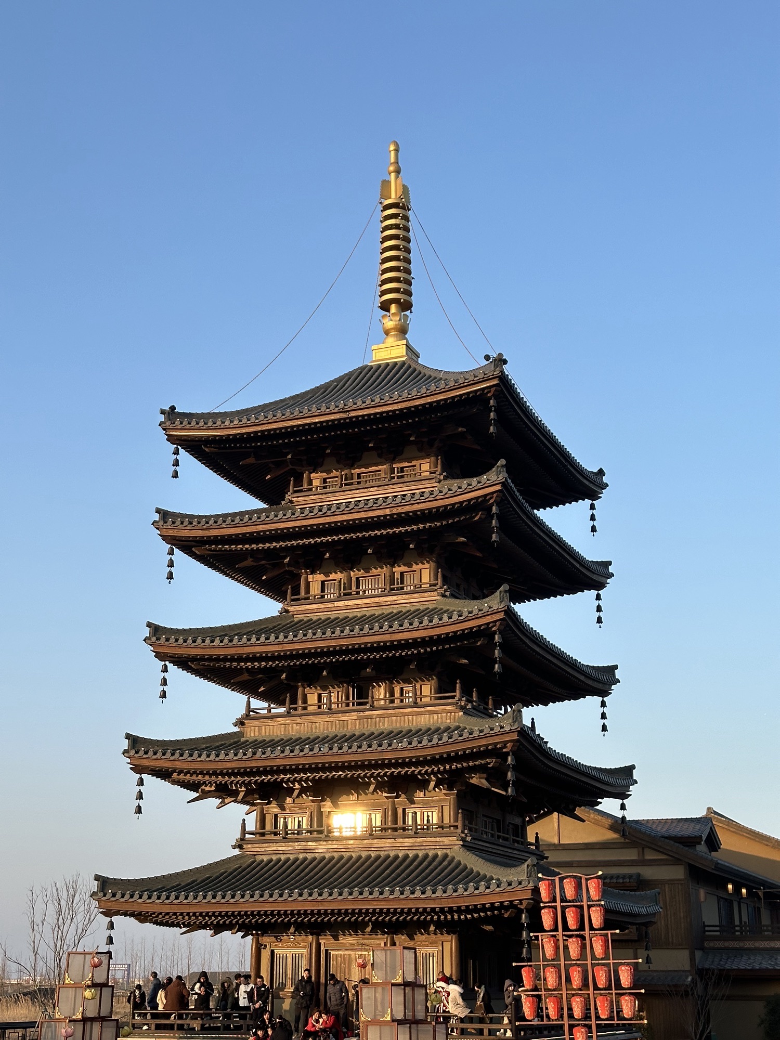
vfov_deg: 39.7
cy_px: 520
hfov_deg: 30.3
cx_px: 390
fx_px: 1442
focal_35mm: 48
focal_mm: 6.86
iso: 64
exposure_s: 1/1157
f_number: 1.78
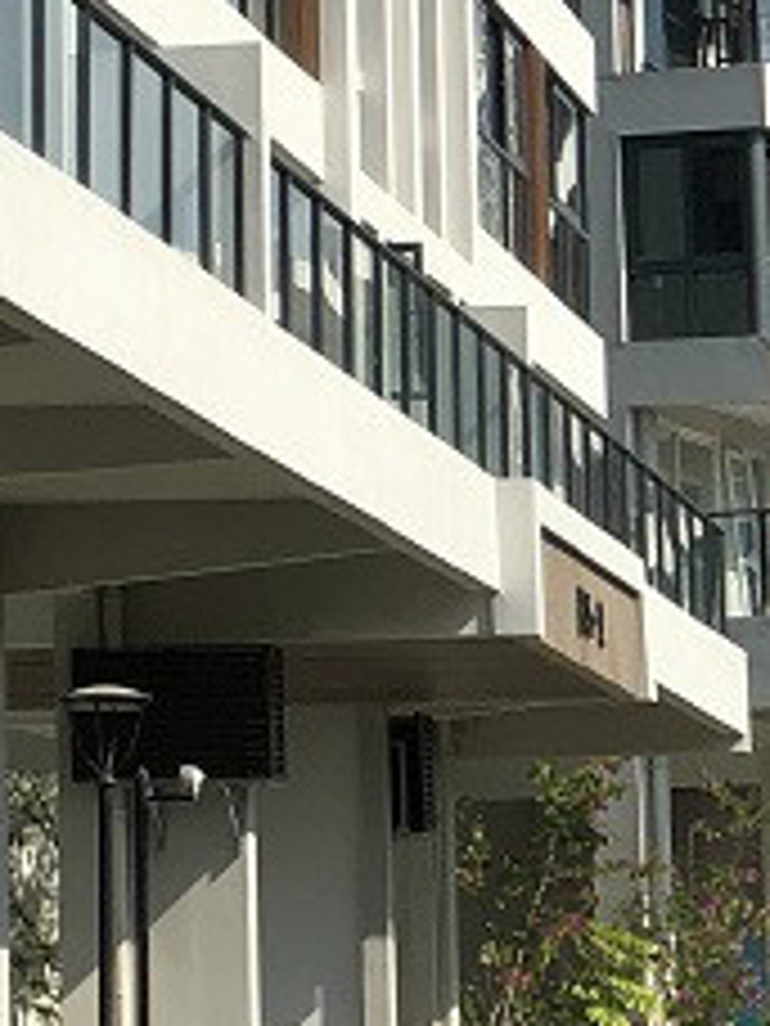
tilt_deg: +15.6
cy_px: -662
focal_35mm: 243
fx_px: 7207
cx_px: -45
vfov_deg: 7.9
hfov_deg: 6.1
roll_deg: +0.8
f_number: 2.4
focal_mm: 6
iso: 16
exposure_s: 1/1600
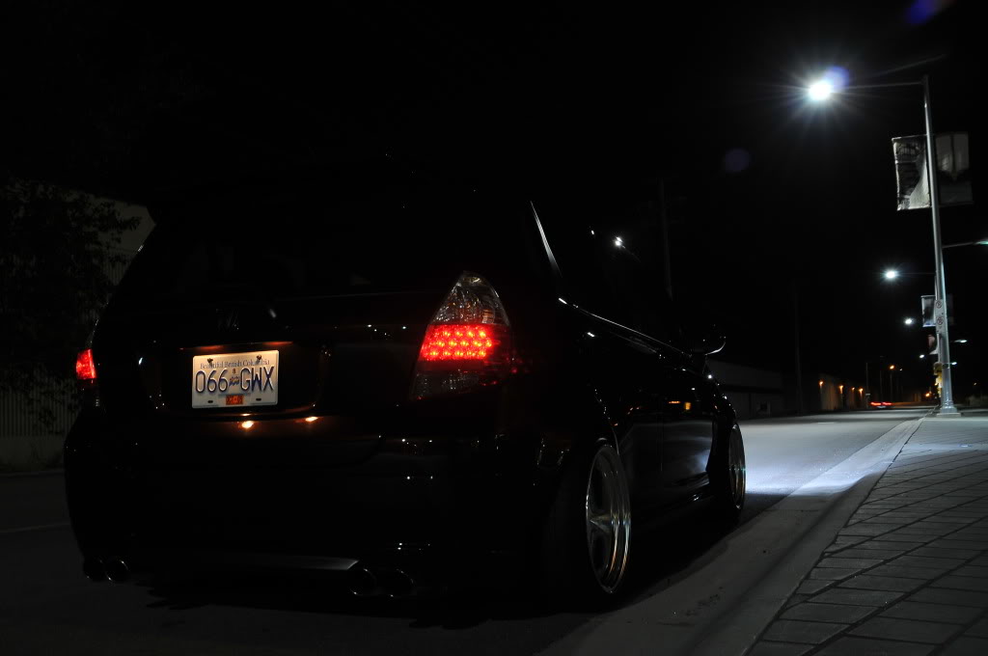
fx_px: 987
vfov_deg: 36.8
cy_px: 328
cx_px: 494
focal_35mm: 36
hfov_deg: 53.2
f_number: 8
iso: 400
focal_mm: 24
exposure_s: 1
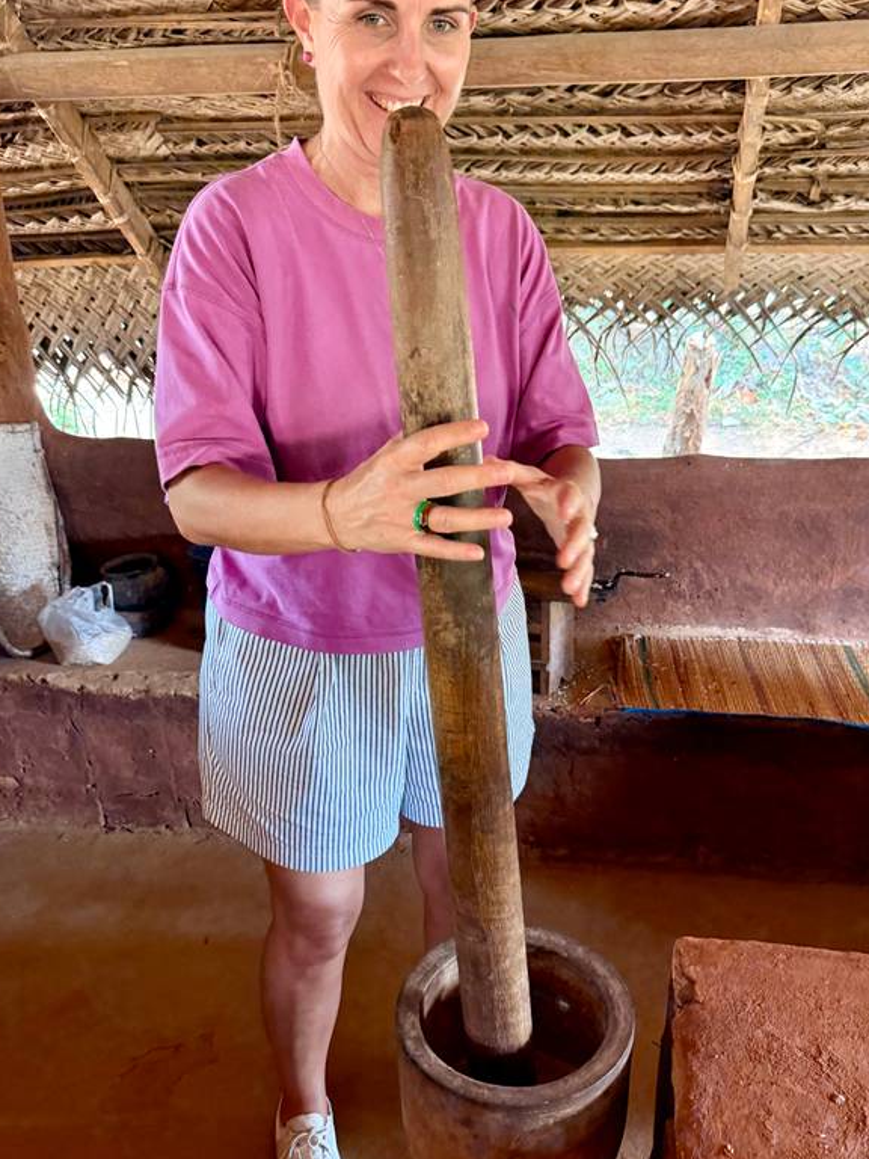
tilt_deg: -22.1
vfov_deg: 59.9
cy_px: 616
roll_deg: +0.3
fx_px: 1004
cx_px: 471
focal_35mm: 30
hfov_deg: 46.8
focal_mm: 6.76
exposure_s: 1/60
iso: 400
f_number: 1.78
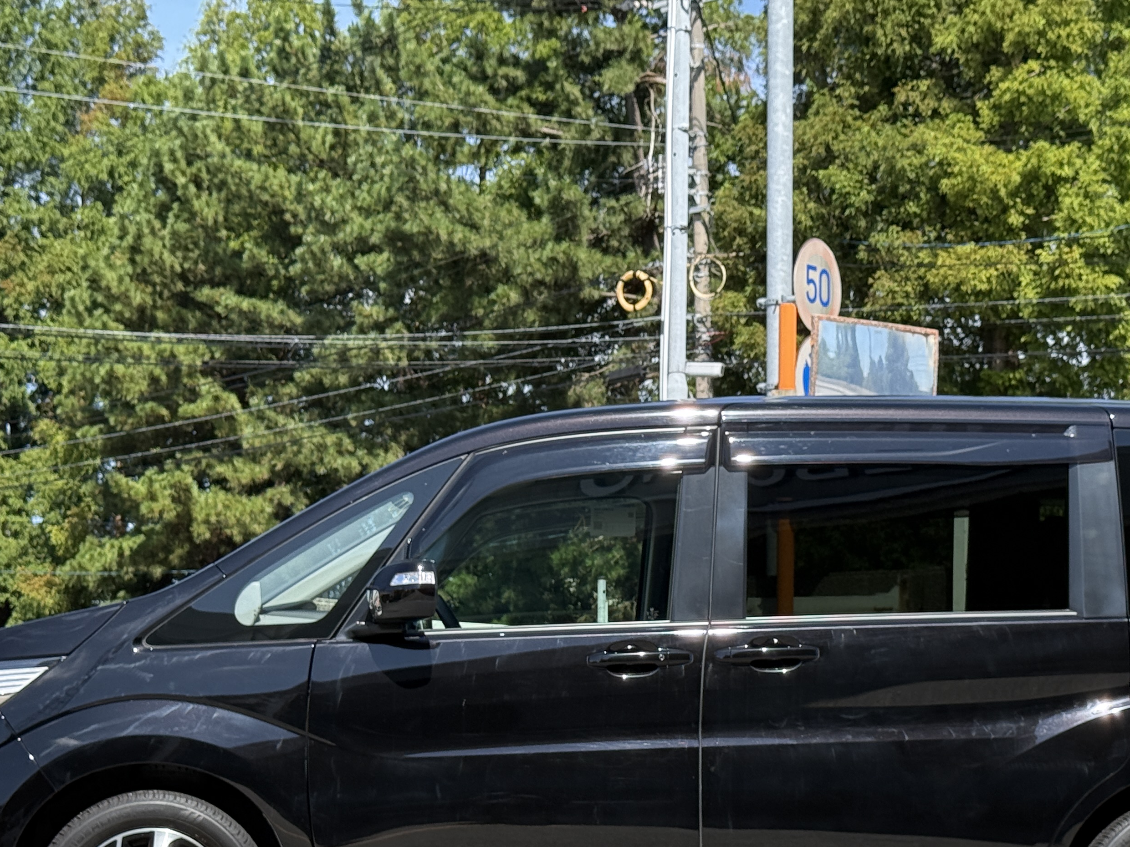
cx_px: 666
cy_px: 687
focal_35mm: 78
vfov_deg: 18.7
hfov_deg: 25.0
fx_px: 2546
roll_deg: -0.9
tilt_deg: +1.4
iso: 80
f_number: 1.78
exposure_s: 1/2667
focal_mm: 6.76
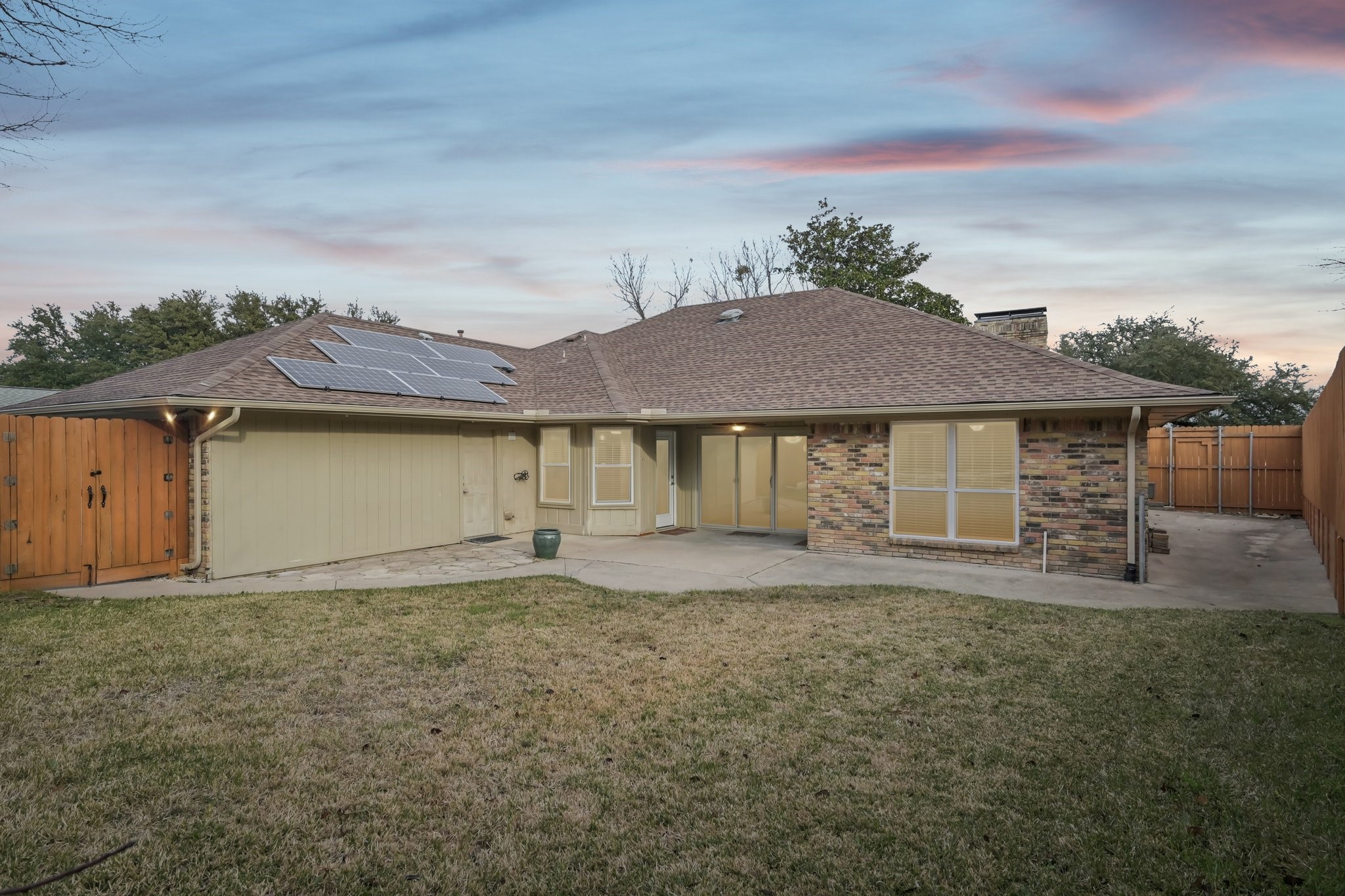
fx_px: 654
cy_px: 448
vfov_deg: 68.9
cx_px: 672
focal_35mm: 18
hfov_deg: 91.6
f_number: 8
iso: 400
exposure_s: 1/400
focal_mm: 17.5
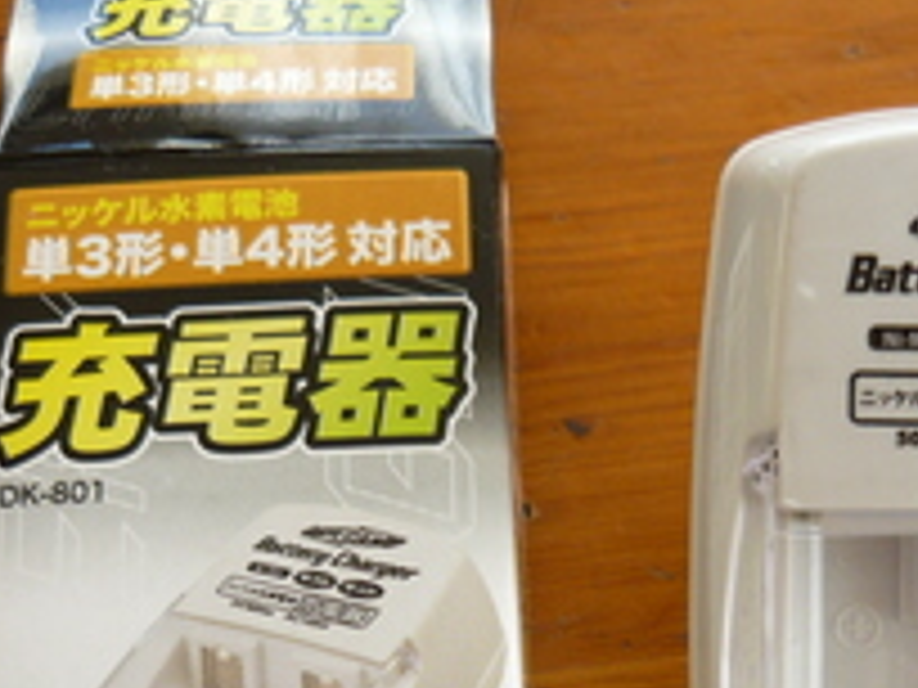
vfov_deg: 21.3
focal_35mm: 68
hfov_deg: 28.5
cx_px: 522
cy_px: 587
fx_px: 1803
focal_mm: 5.5
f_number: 2.8
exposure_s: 1/125
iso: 100
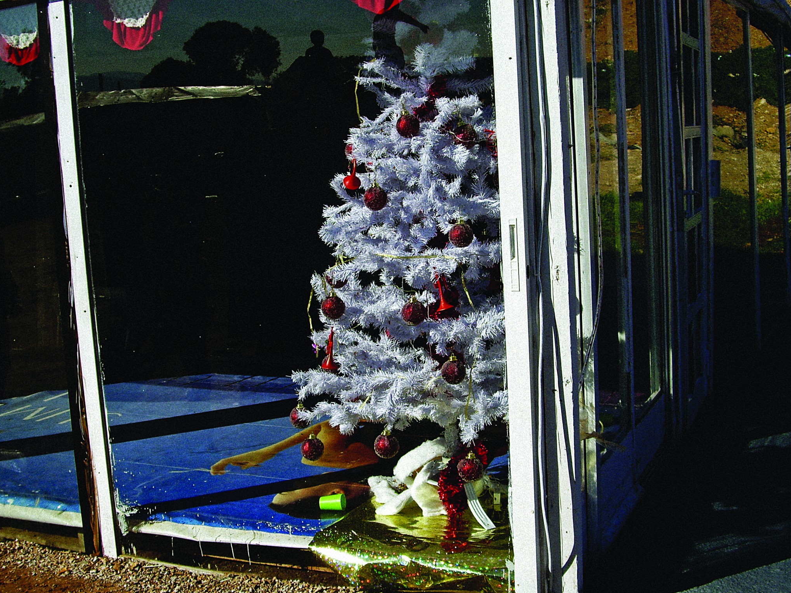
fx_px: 1097
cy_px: 284
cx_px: 411
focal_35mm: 48
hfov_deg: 39.7
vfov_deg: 30.3
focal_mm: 7.9
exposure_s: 1/400
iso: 50
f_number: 5.6
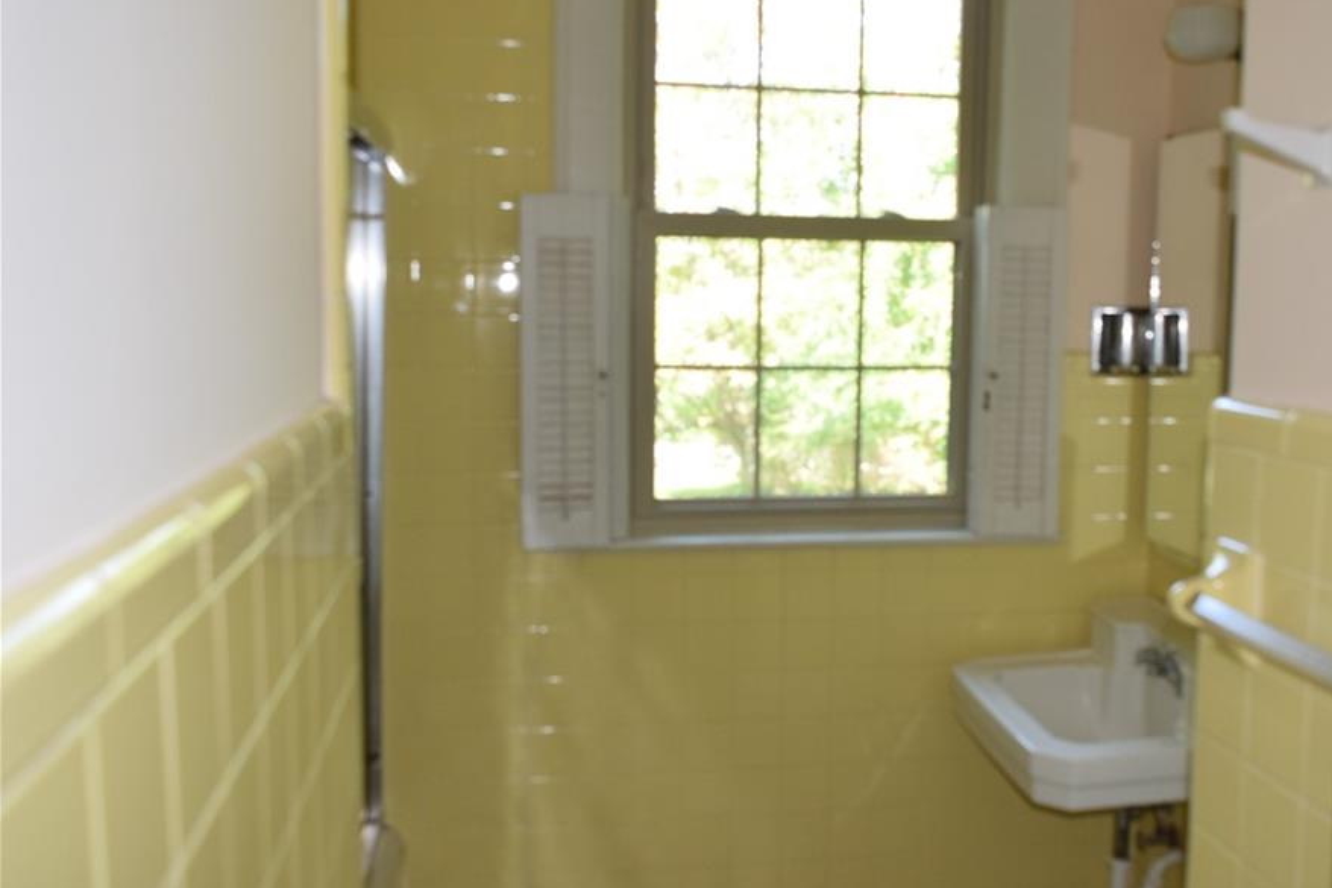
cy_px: 417
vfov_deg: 37.8
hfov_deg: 54.2
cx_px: 775
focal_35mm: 35
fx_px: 1295
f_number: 5
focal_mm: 20
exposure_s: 1/100
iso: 800
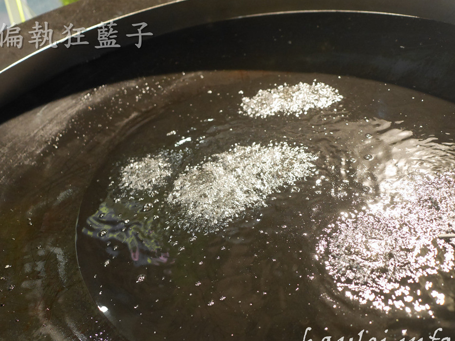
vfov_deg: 44.1
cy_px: 179
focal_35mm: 32
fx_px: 421
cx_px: 228
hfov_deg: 56.8
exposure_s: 1/60
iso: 2500
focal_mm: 15
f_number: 2
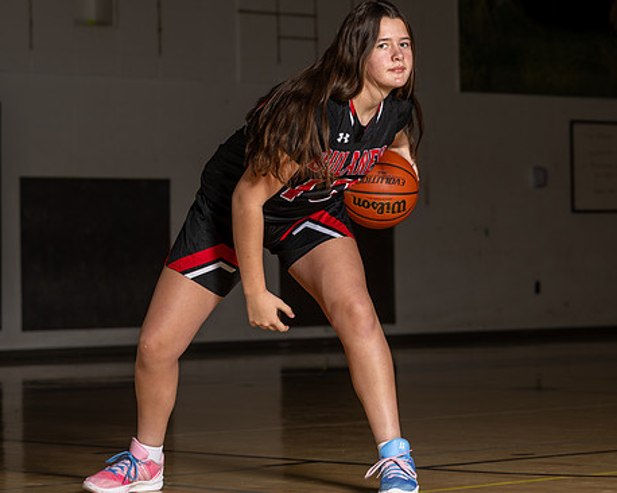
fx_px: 2446
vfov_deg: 11.5
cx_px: 436
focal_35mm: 134
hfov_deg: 14.3
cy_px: 192
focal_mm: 78
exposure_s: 1/200
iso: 80
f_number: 4.5
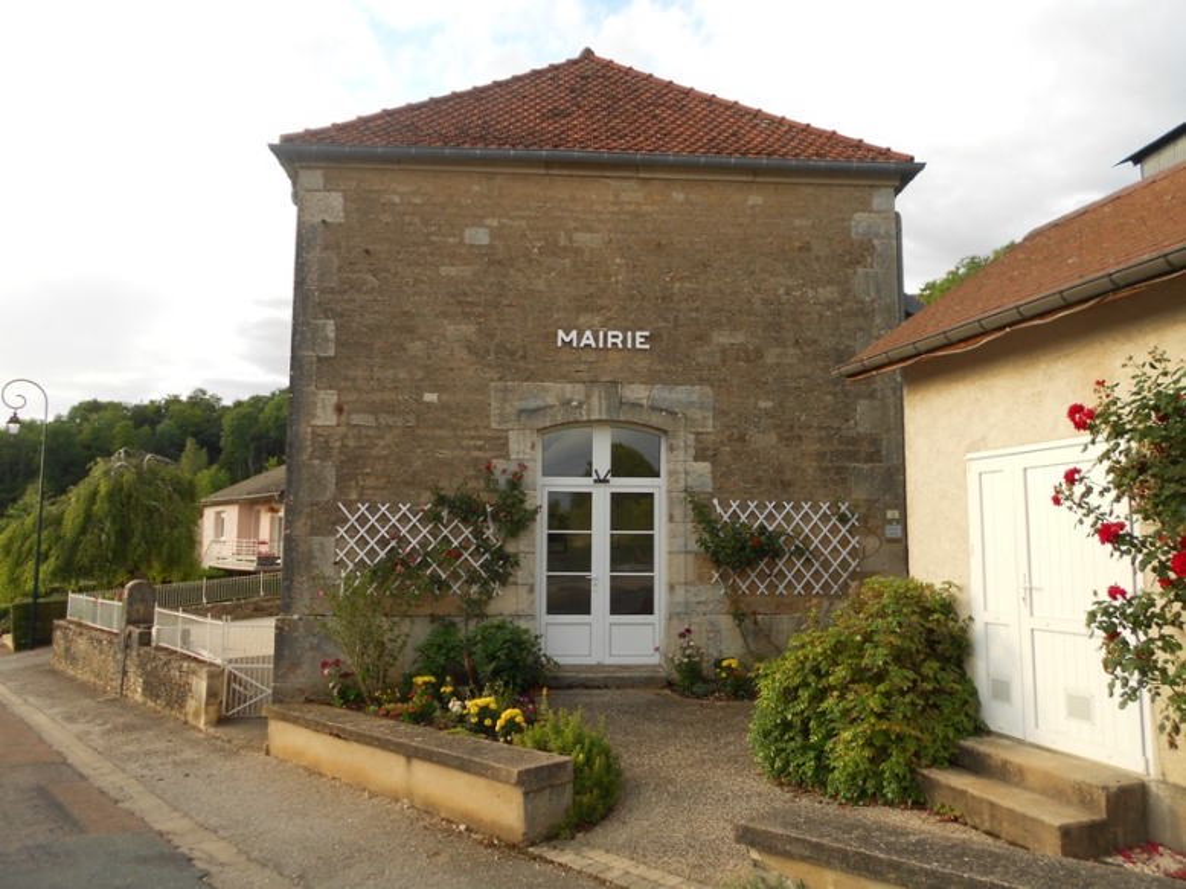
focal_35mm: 26
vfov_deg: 53.0
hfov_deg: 67.3
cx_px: 593
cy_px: 444
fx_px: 891
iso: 80
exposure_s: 1/200
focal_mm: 4.6
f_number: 3.2
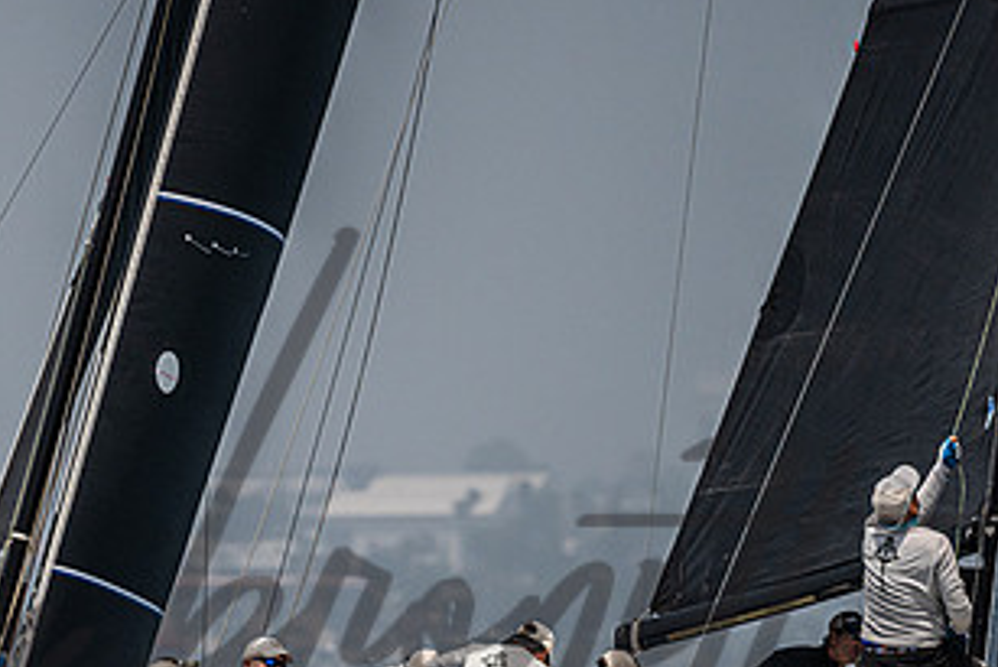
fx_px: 20301
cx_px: 291
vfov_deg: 1.9
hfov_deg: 2.8
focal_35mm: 732
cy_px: 548
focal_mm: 340
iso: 400
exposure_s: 1/8000
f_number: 5.3
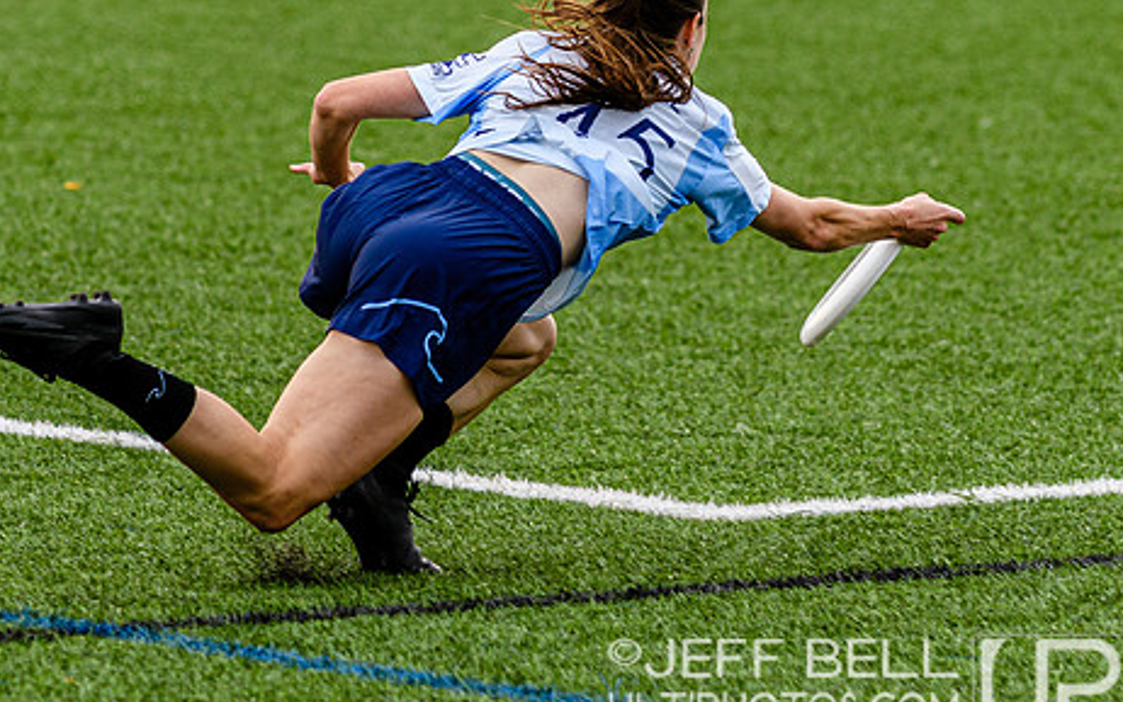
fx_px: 11204
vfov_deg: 3.6
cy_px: 15
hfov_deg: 5.7
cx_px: 566
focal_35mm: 366
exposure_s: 1/1250
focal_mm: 120
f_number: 3.2
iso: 250
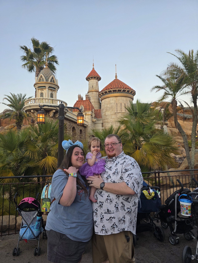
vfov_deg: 73.9
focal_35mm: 23
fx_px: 175
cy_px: 132
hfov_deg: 58.9
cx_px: 99
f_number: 1.7
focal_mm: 6.3
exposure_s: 1/180
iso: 64
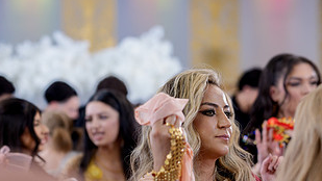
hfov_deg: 16.5
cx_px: 200
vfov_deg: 9.3
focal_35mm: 130
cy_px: 166
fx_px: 1110
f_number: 2
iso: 640
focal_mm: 66
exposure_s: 1/200
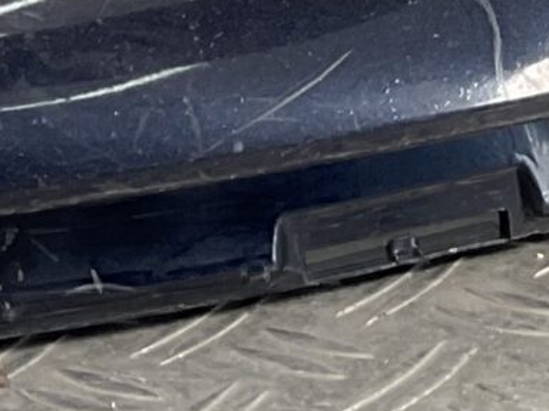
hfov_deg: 9.6
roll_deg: +4.7
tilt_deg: -10.6
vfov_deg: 7.0
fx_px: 3076
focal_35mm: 194
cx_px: 1065
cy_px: -743
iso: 16
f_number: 1.8
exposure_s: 1/157
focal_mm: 3
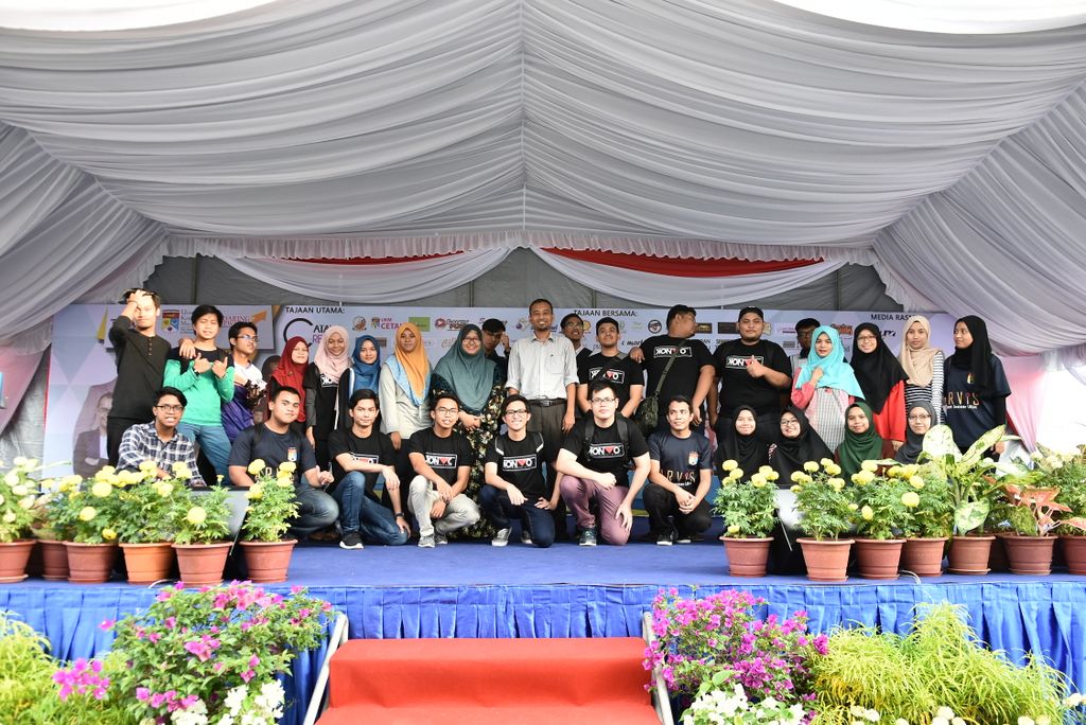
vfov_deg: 50.5
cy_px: 362
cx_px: 543
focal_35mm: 26
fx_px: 770
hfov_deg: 70.4
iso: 250
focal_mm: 17
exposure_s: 1/60
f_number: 3.5
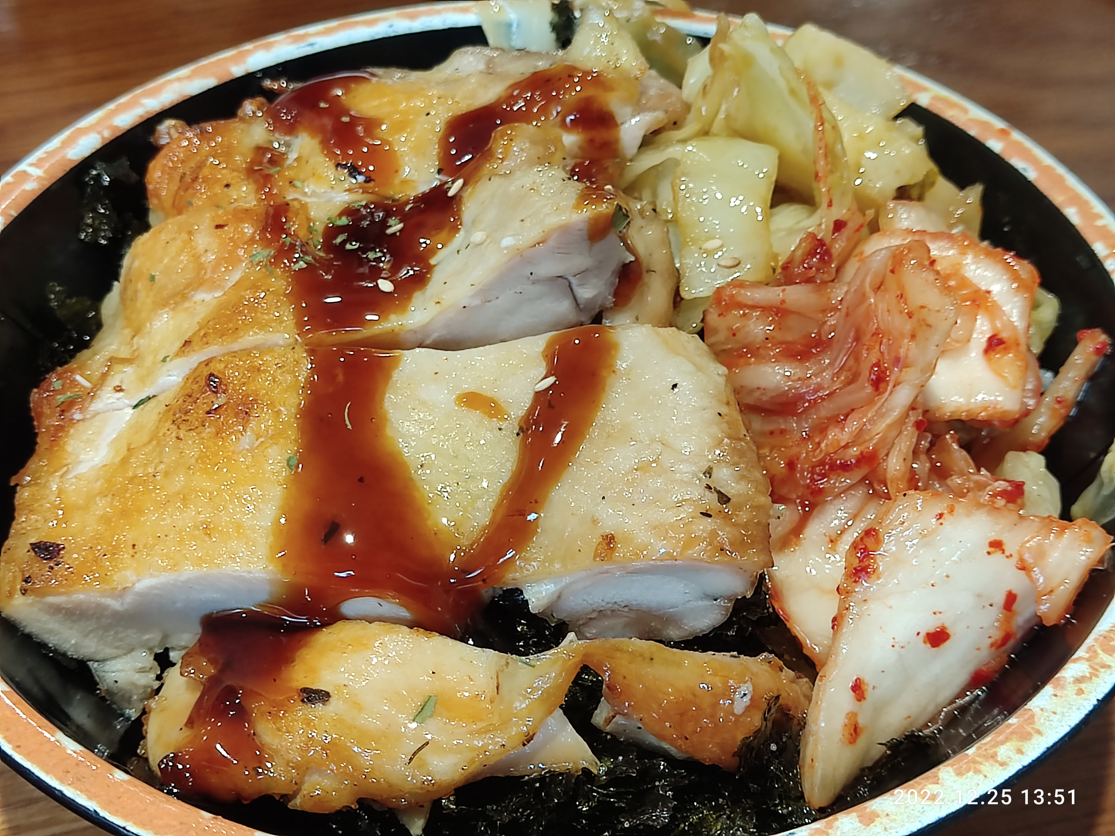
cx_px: 558
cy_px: 418
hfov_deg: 37.5
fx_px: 1643
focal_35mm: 51
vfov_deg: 28.6
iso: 314
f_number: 1.79
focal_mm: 4.71
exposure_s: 1/50
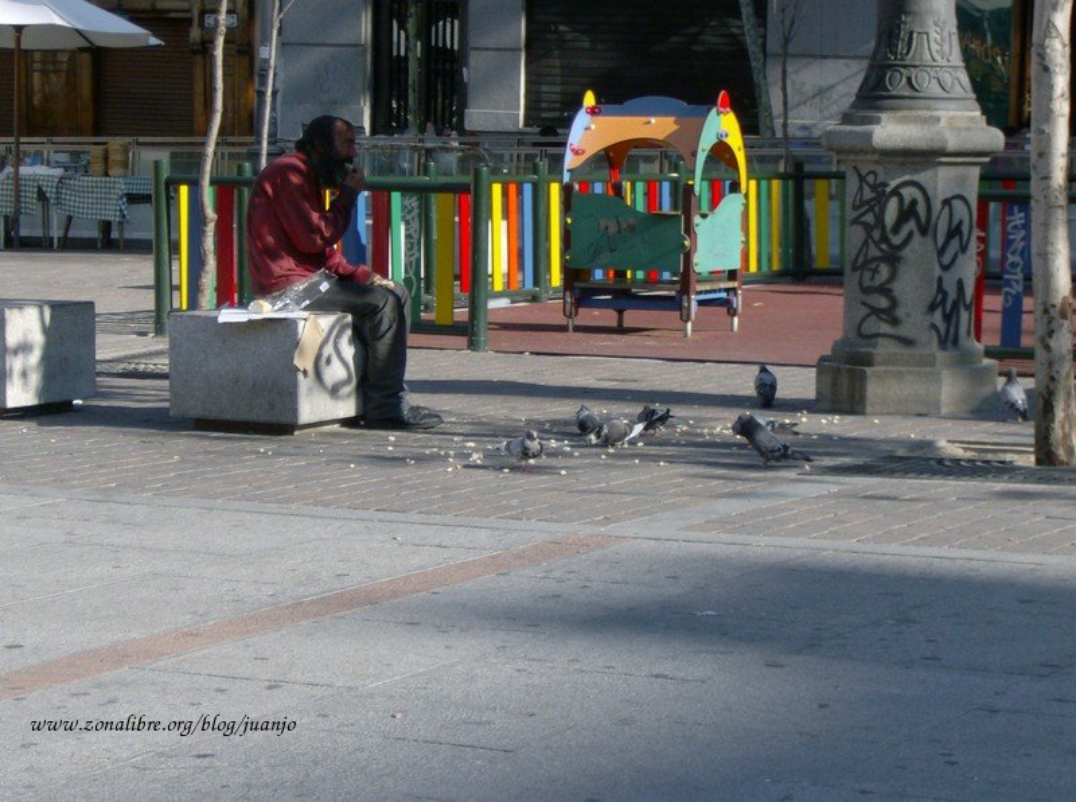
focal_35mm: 108
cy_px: 401
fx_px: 3349
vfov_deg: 13.6
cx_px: 538
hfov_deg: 18.3
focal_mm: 18
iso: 100
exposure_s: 1/492
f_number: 4.8
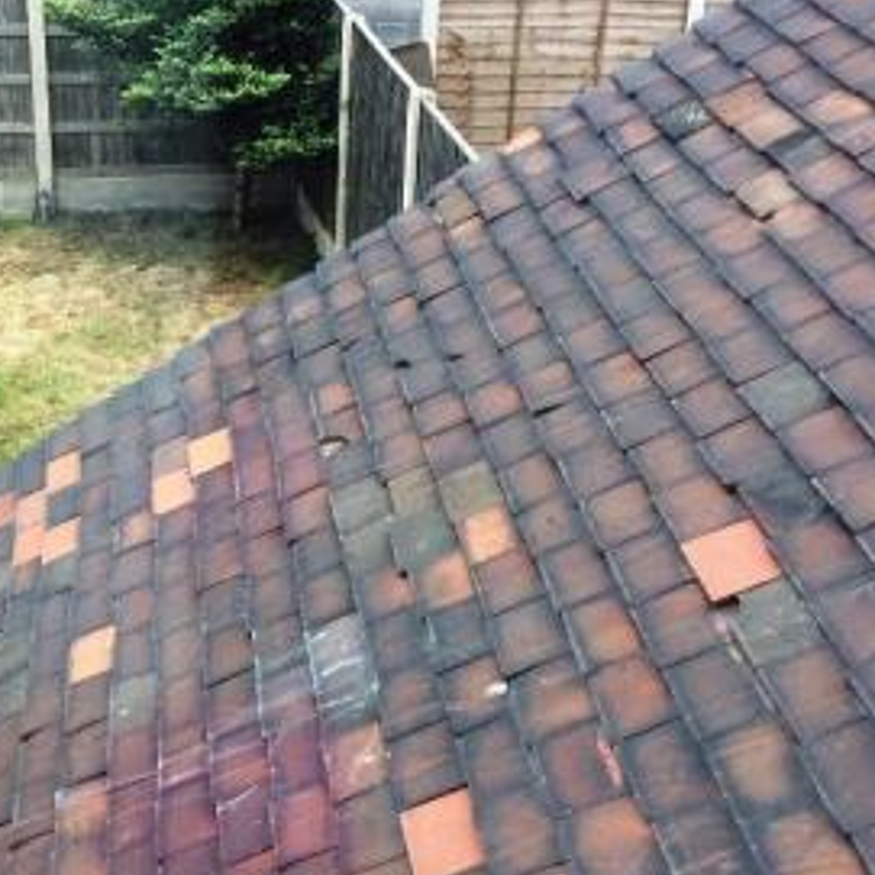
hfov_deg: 27.6
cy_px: 470
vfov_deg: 28.1
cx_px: 173
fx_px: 1744
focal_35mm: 61
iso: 32
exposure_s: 1/235
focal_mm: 3.3
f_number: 2.4
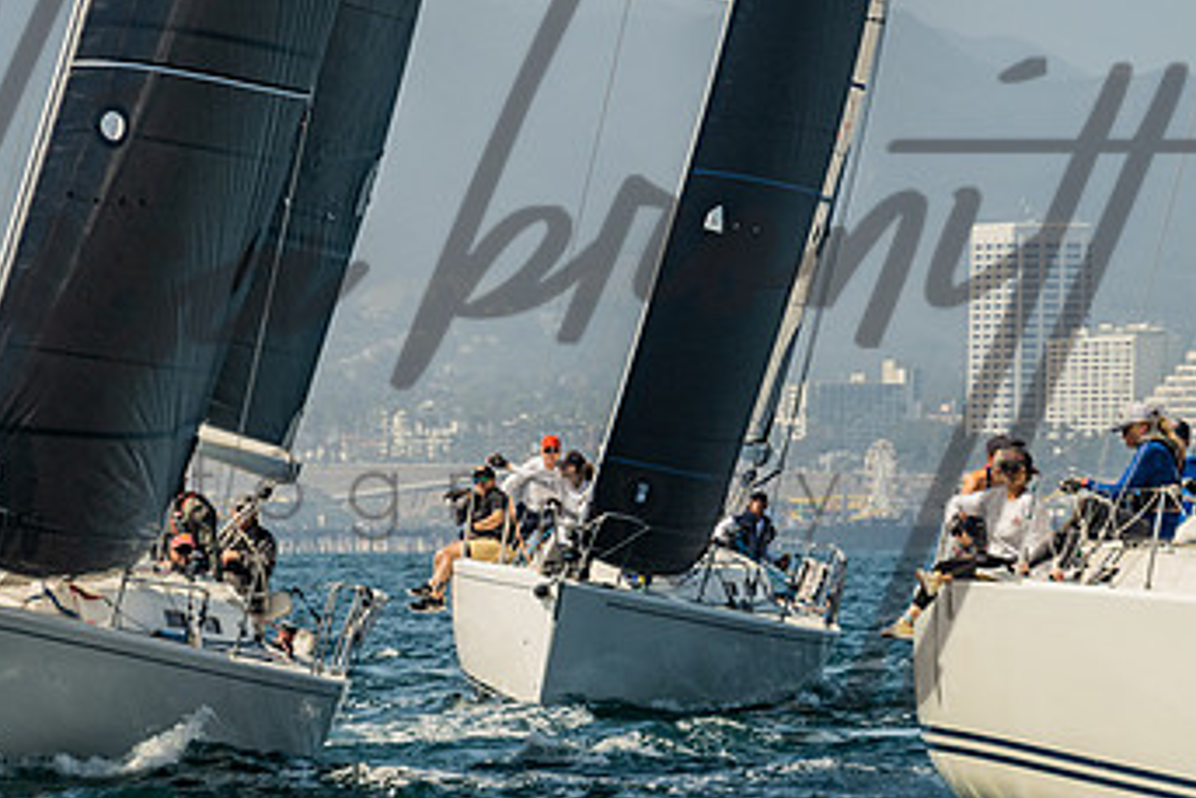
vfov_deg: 3.1
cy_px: 261
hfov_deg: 4.7
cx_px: 486
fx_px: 14590
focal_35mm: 439
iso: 320
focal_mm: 180
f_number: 6.3
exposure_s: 1/1000
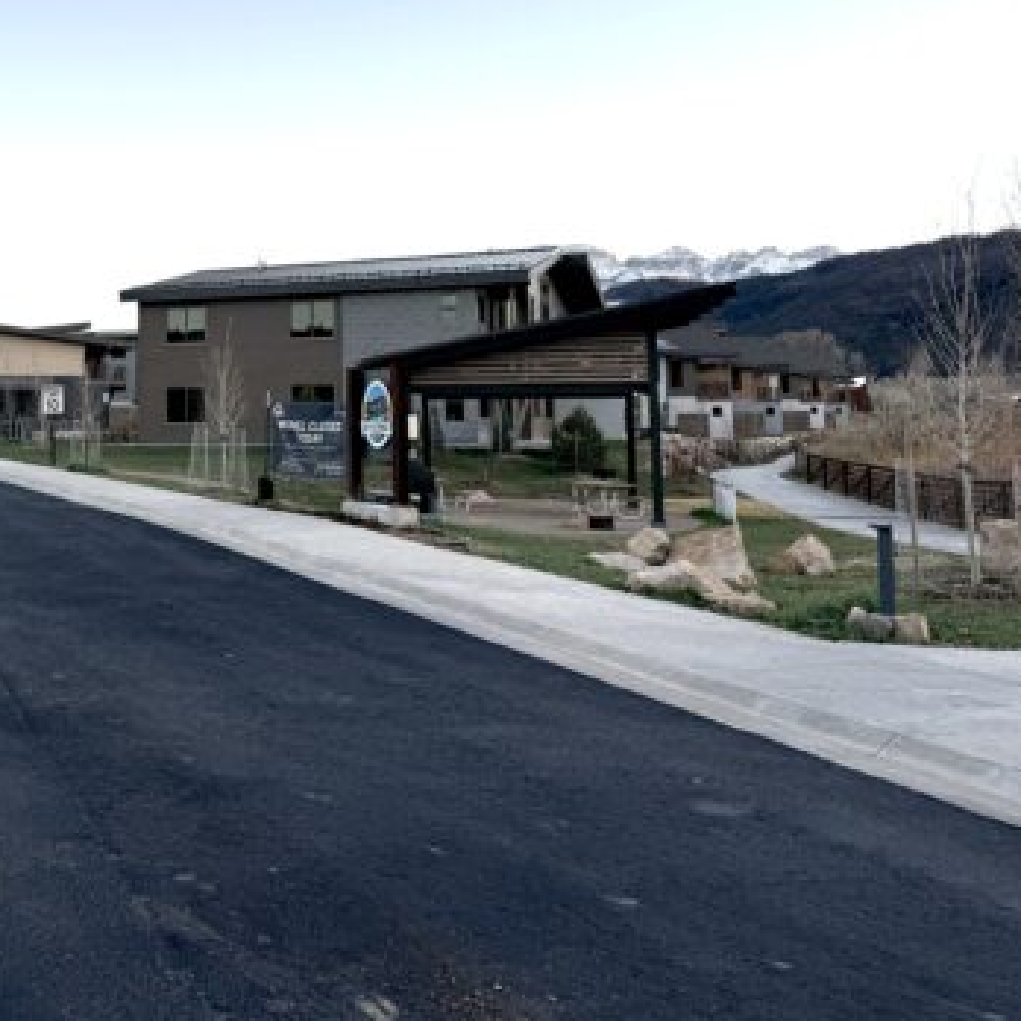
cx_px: 173
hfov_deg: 40.7
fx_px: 1301
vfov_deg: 42.3
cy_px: 340
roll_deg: -0.1
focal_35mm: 39
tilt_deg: +3.5
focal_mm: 6.76
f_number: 1.78
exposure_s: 1/683
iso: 80
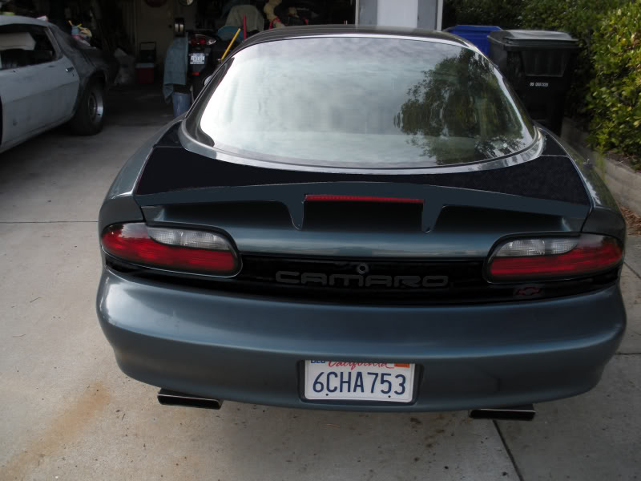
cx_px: 320
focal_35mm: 36
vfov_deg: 39.7
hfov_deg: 51.4
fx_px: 667
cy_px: 240
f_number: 3.5
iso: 64
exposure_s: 1/165
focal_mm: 6.3
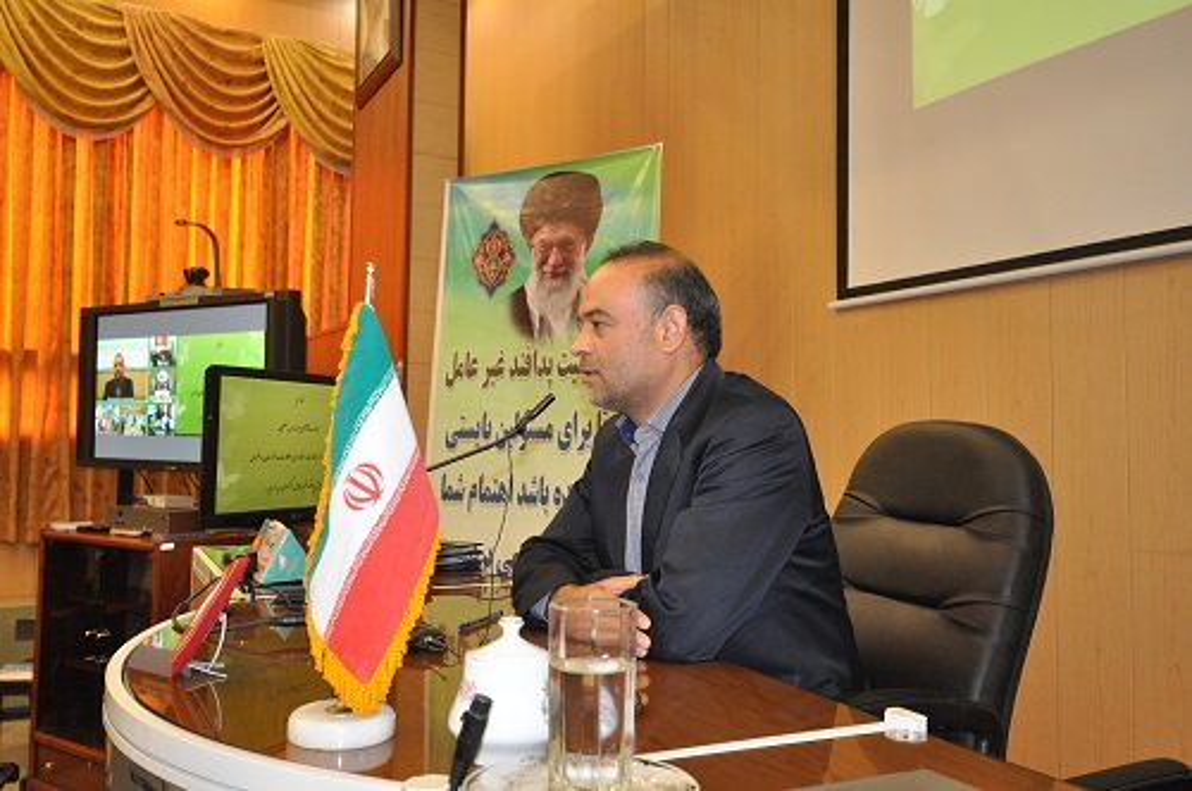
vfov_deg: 43.5
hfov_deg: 62.0
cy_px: 396
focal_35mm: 30
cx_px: 596
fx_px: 992
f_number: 5
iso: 1600
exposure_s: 1/60
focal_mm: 20
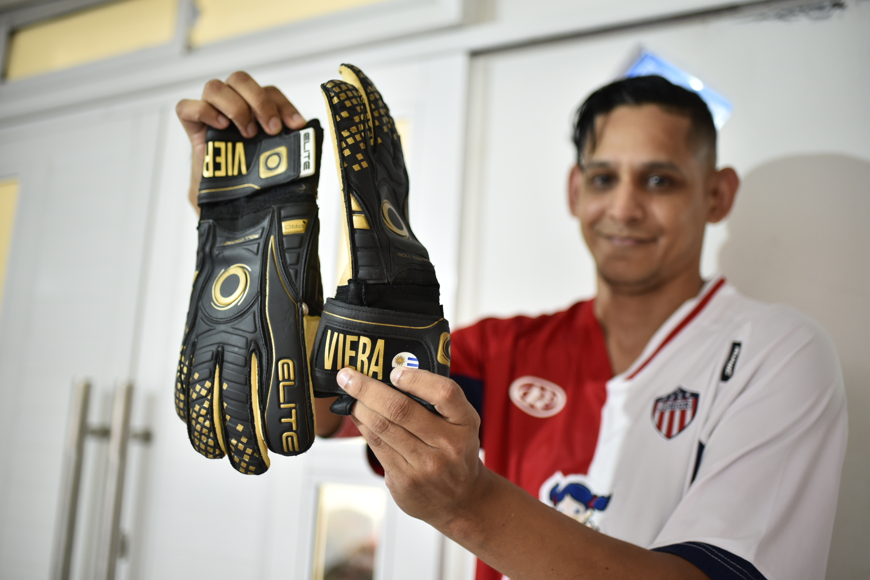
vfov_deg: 37.9
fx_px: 846
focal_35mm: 35
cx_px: 435
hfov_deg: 54.4
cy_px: 290
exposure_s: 1/40
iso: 1000
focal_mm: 35
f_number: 1.8
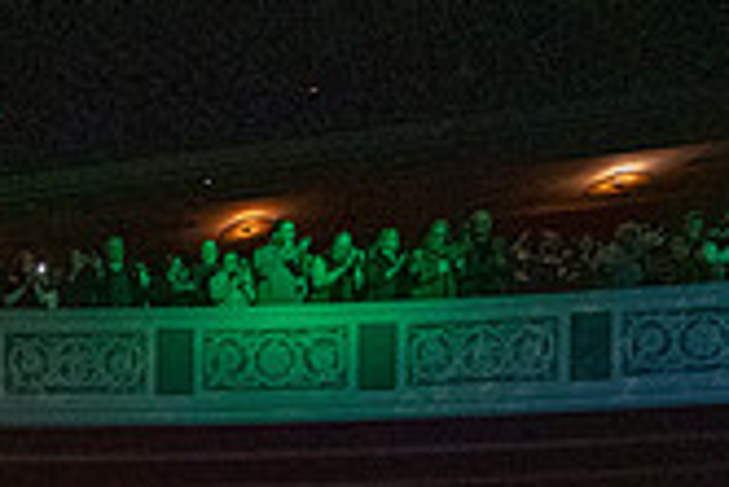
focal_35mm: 54
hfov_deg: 28.7
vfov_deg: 20.5
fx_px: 1094
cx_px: -263
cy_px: 779
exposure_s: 1/500
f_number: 4
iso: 10000
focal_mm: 15.5
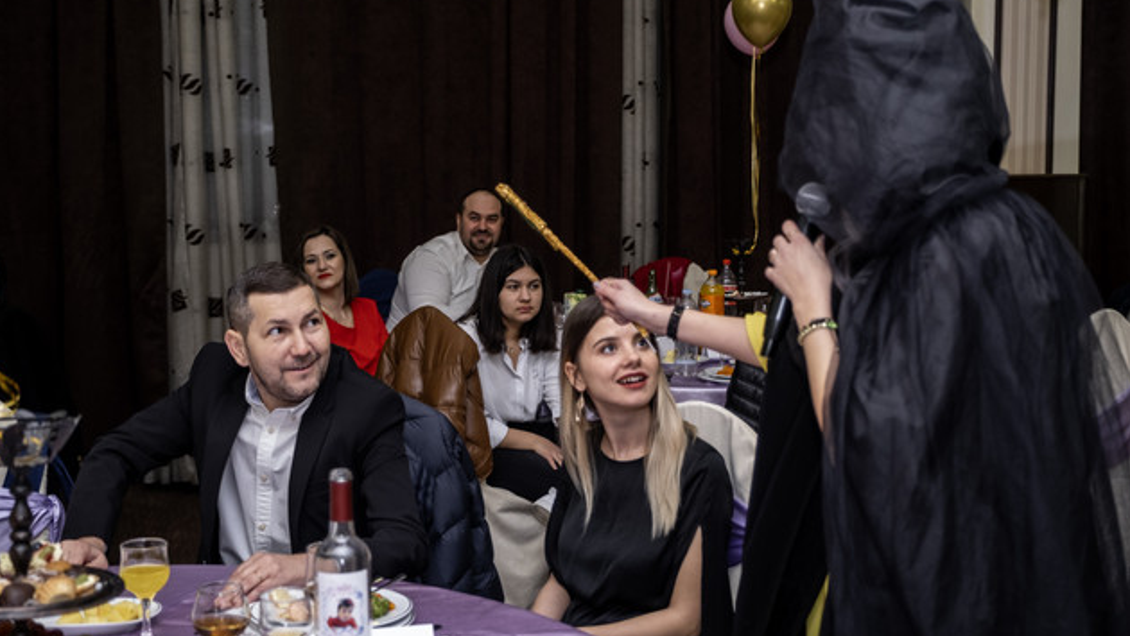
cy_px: 298
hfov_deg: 41.3
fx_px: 1499
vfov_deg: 24.0
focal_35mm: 50
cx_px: 567
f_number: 2.8
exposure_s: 1/125
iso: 1000
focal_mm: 31.1
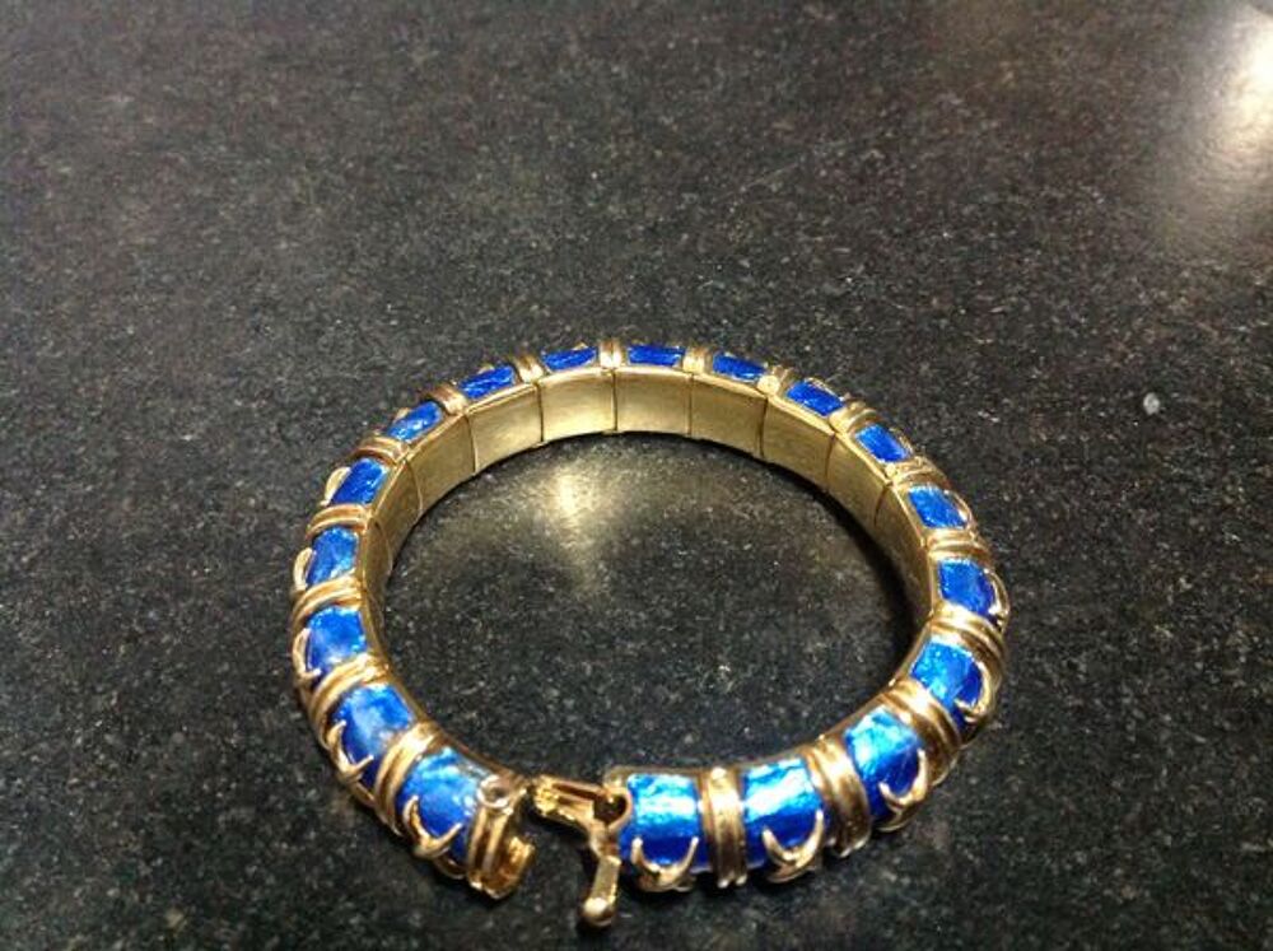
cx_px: 636
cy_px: 476
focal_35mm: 35
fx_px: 1285
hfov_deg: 52.7
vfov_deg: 40.6
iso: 500
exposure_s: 1/15
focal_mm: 4.28
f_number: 2.4
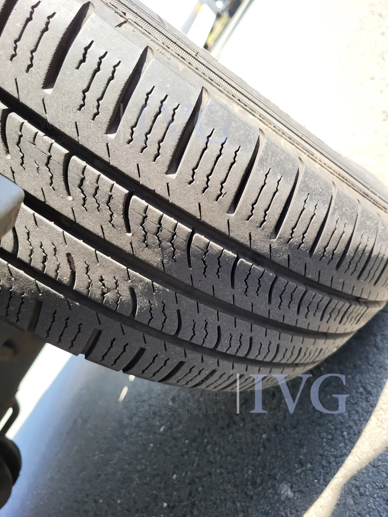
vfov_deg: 67.3
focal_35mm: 26
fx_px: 389
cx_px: 194
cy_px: 258
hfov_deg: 53.1
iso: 40
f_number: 1.8
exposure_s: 1/219
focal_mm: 5.4
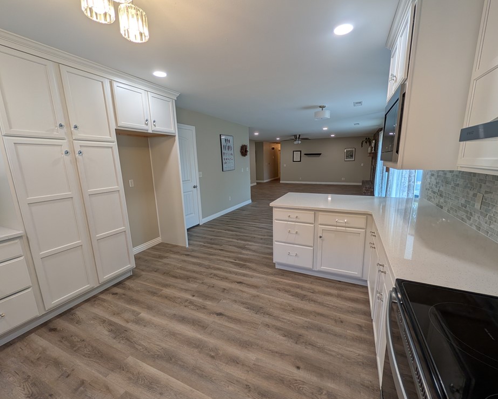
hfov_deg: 104.8
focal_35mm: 13
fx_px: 192
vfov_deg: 92.2
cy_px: 198
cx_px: 258
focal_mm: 2.02
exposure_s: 1/120
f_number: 1.7
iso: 47
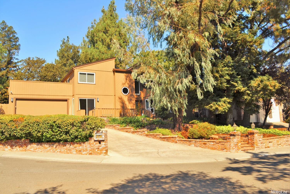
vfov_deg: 47.9
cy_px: 97
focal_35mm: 27
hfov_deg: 67.4
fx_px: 217
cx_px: 145
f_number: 7.1
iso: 100
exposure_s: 1/200
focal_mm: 18
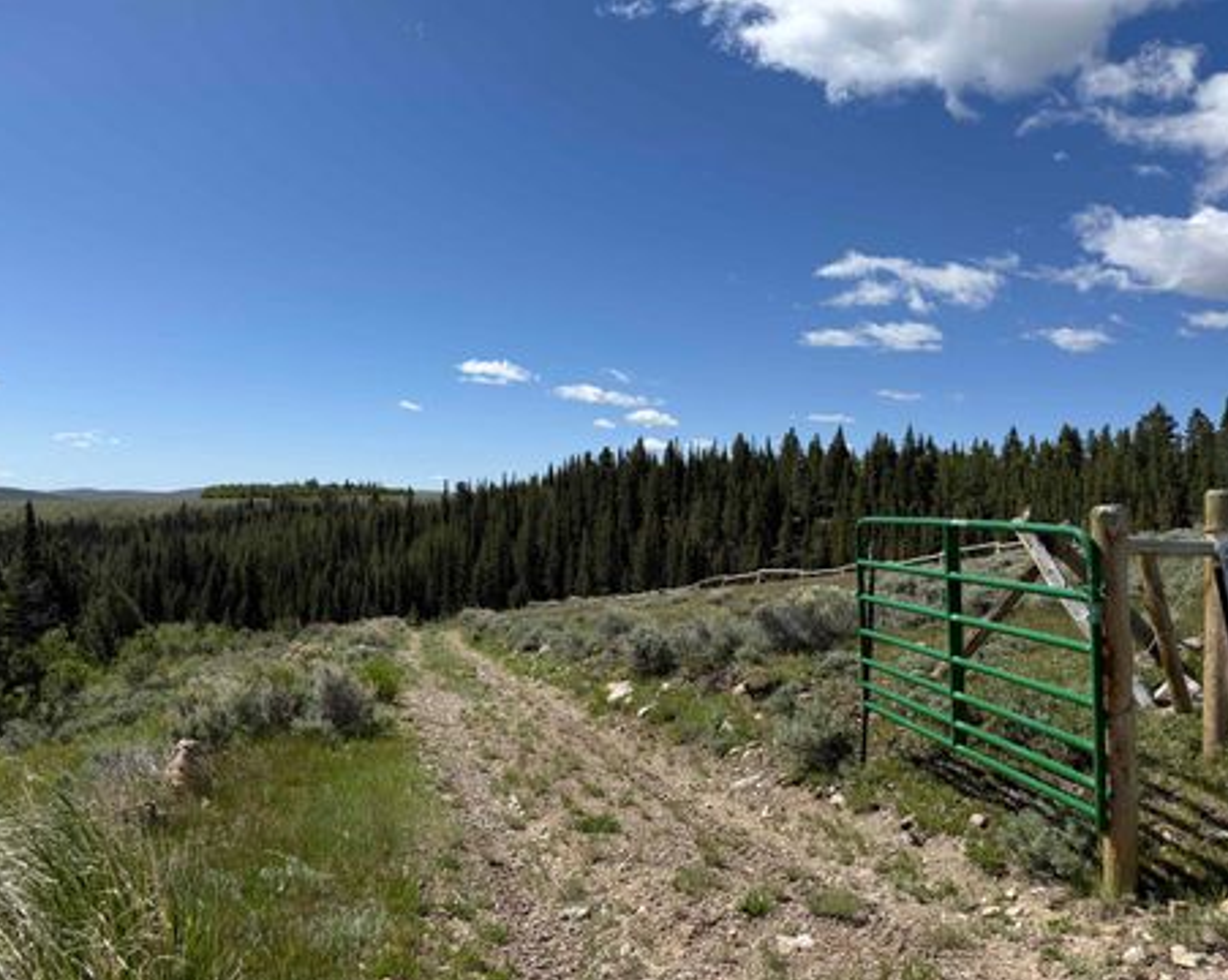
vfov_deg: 54.9
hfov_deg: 66.0
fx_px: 944
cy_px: 508
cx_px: 577
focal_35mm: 26
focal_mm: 6.76
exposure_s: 1/6711
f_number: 1.78
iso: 80
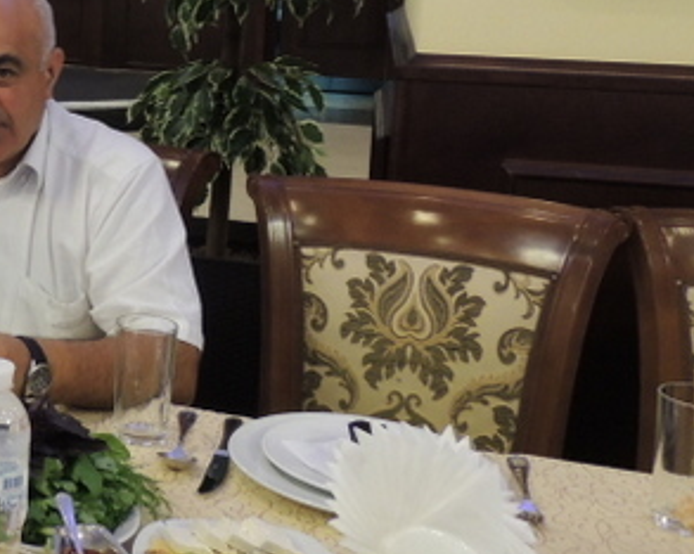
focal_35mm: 64
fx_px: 1314
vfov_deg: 23.4
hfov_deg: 25.2
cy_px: 85
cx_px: -230
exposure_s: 1/10
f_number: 3
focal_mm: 4.3
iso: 400
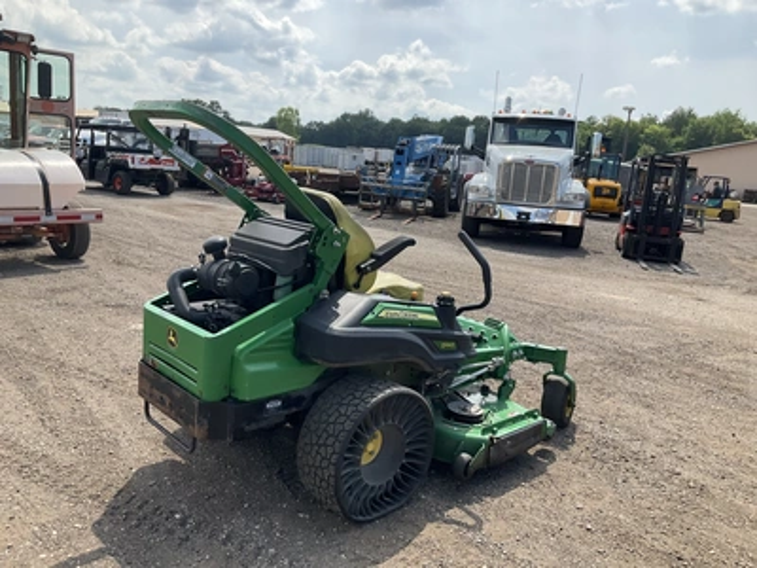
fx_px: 634
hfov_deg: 61.7
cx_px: 378
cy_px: 284
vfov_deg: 48.2
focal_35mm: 29
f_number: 1.8
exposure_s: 1/1144
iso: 25
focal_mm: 3
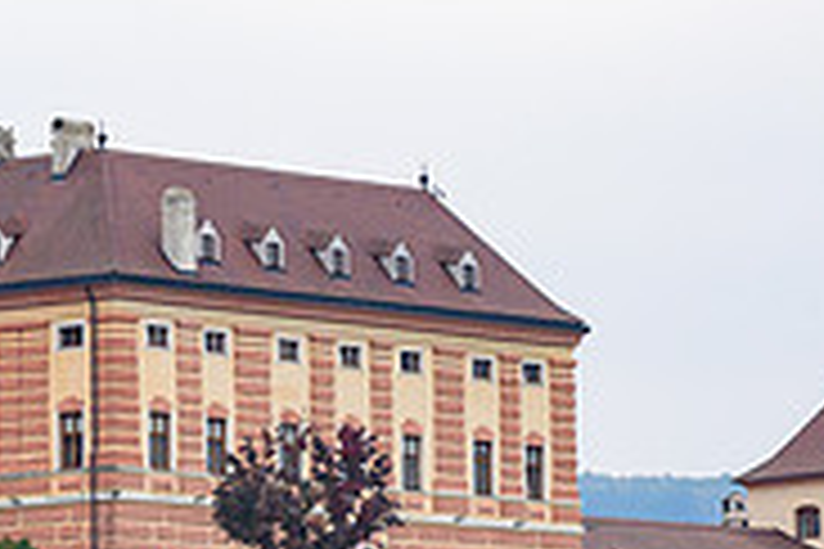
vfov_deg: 4.4
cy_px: 657
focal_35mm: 308
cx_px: 973
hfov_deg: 6.6
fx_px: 7049
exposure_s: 1/400
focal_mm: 65
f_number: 8
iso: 1100
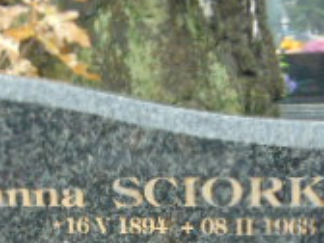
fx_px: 889
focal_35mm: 95
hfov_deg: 20.6
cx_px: 108
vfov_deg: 15.0
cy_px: 299
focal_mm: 4.5
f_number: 3
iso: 100
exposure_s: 1/40
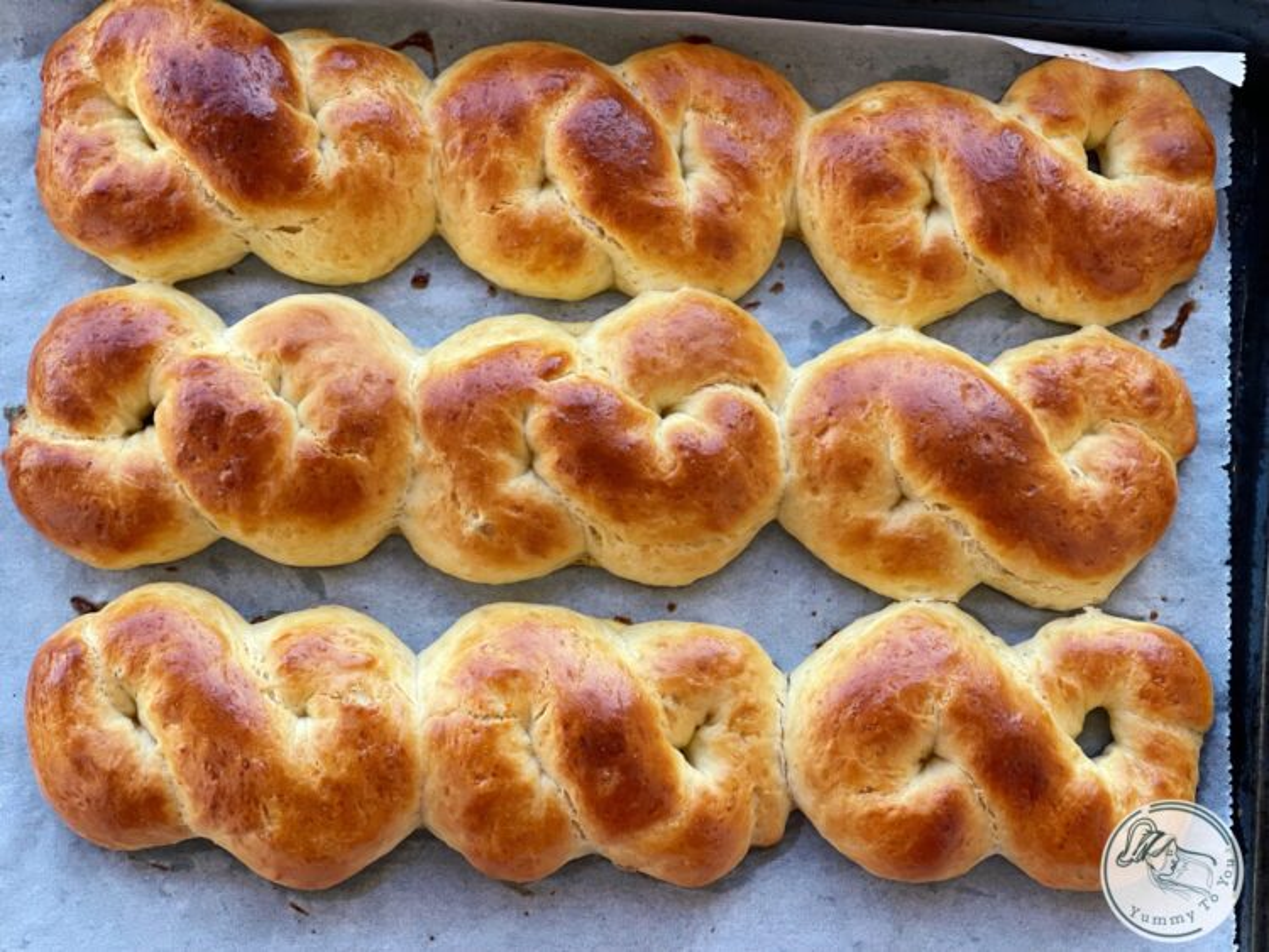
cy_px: 476
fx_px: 2347
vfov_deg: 22.9
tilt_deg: -86.2
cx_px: 634
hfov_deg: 30.3
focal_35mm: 64
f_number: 2.2
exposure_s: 1/121
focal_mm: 7.5
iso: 80
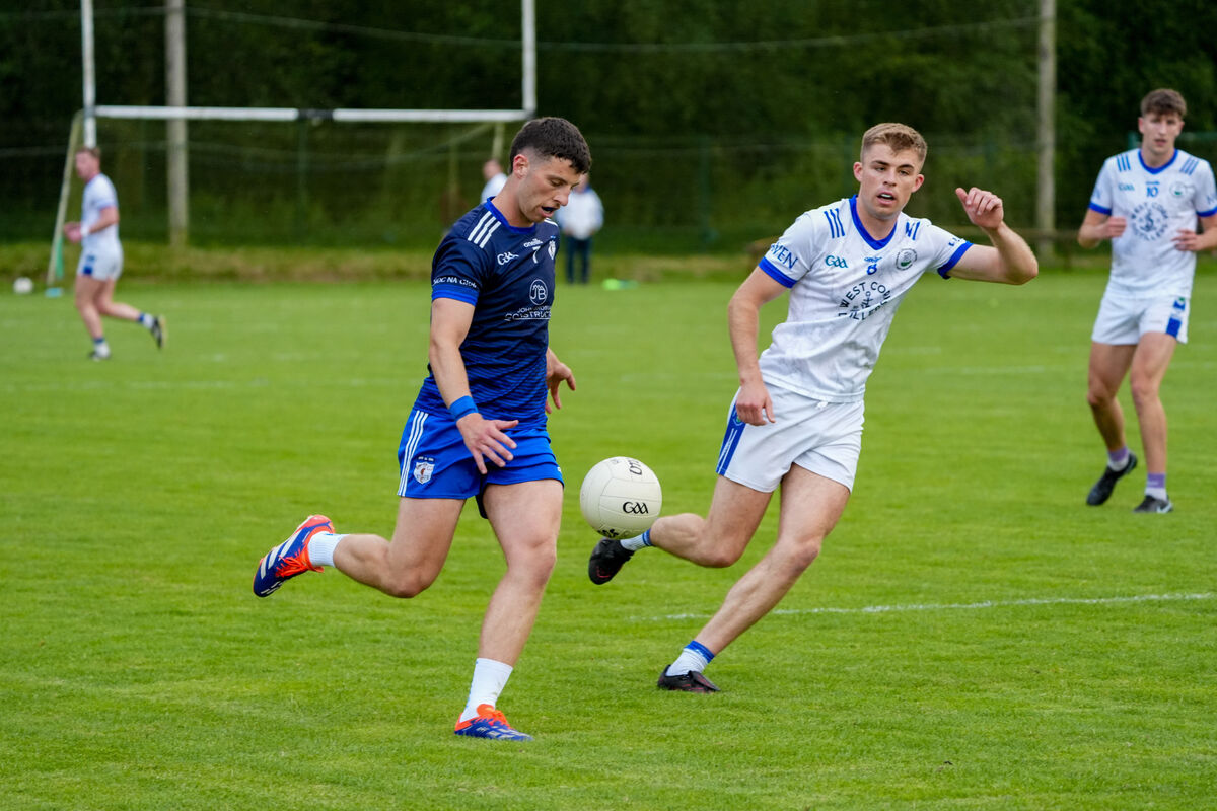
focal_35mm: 207
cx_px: 608
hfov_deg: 9.9
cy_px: 406
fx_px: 6997
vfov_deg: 6.6
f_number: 5.6
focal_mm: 207
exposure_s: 1/800
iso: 3200
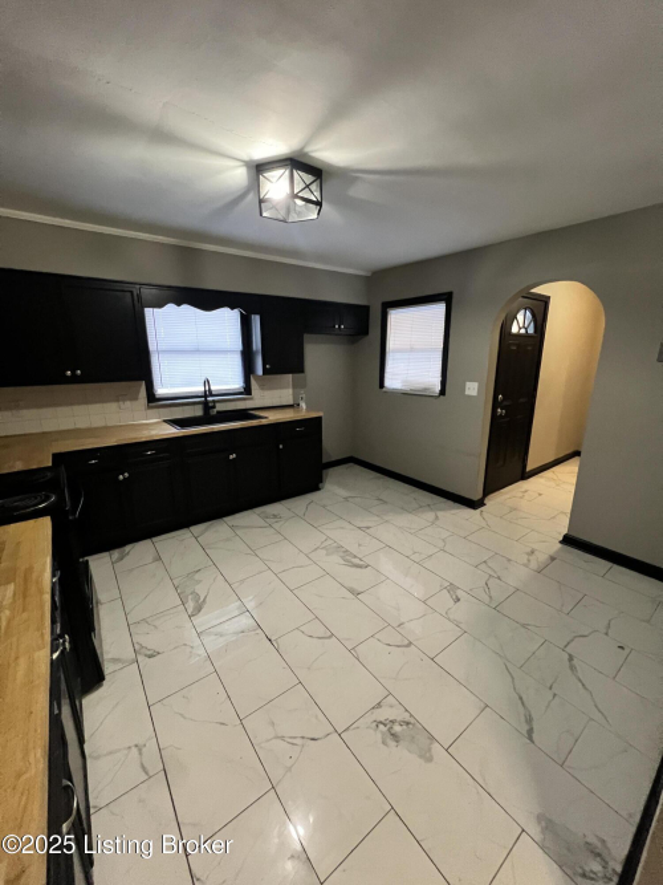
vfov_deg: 106.2
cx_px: 332
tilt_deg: -13.9
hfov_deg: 89.9
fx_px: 332
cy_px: 442
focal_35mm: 13
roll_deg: -0.2
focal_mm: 1.57
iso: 640
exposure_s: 1/60
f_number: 1.8
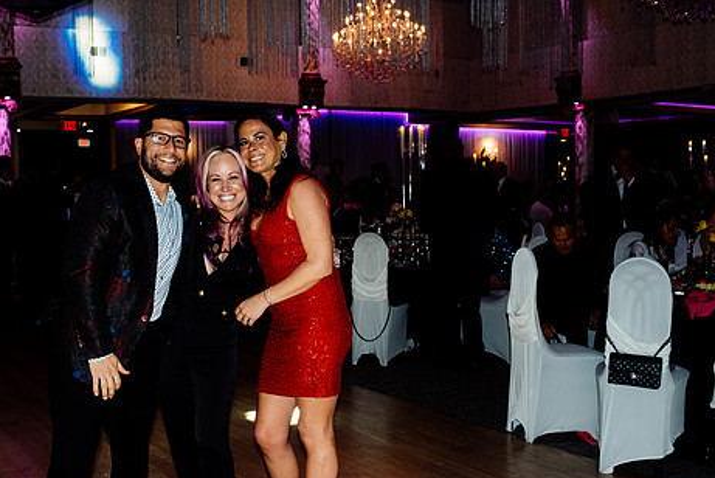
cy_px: 272
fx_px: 874
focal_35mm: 44
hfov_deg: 44.2
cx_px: 275
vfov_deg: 30.5
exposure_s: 1/200
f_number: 5.6
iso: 2000
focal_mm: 35
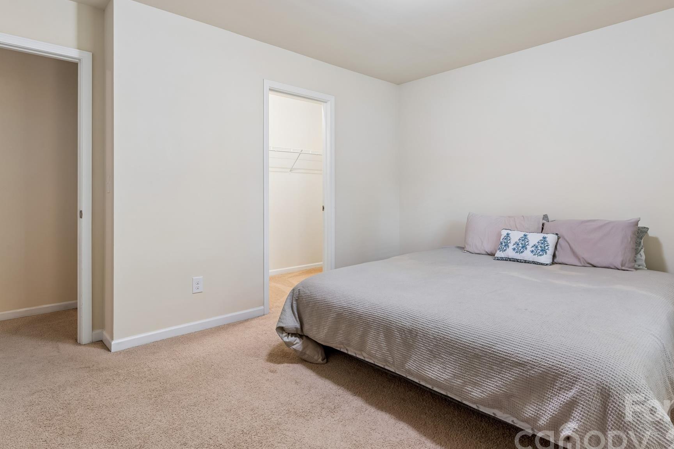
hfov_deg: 84.4
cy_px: 204
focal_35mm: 20
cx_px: 350
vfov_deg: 62.2
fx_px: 371
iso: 100
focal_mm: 16.7
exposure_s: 1.6
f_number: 13
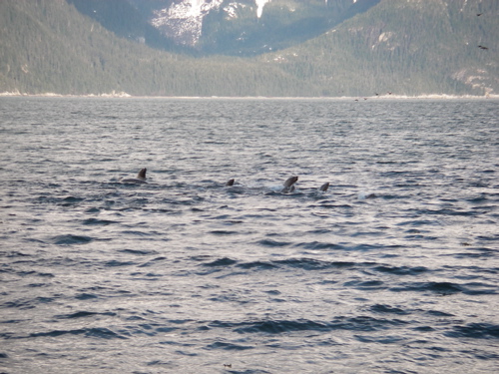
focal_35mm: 114
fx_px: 1643
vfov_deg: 13.0
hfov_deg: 17.3
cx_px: 250
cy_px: 187
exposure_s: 1/200
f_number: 4
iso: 64
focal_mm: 18.9
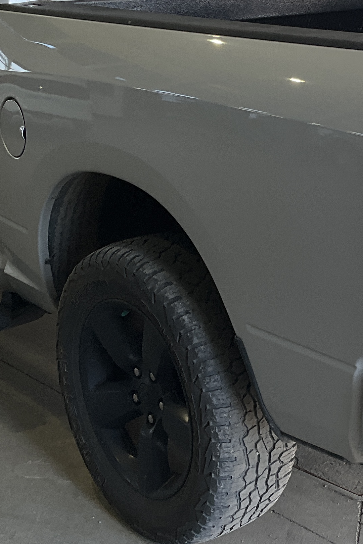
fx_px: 1134
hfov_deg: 18.1
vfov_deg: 27.0
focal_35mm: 75
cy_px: 270
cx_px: 265
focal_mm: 3
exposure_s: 1/168
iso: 20
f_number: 1.8
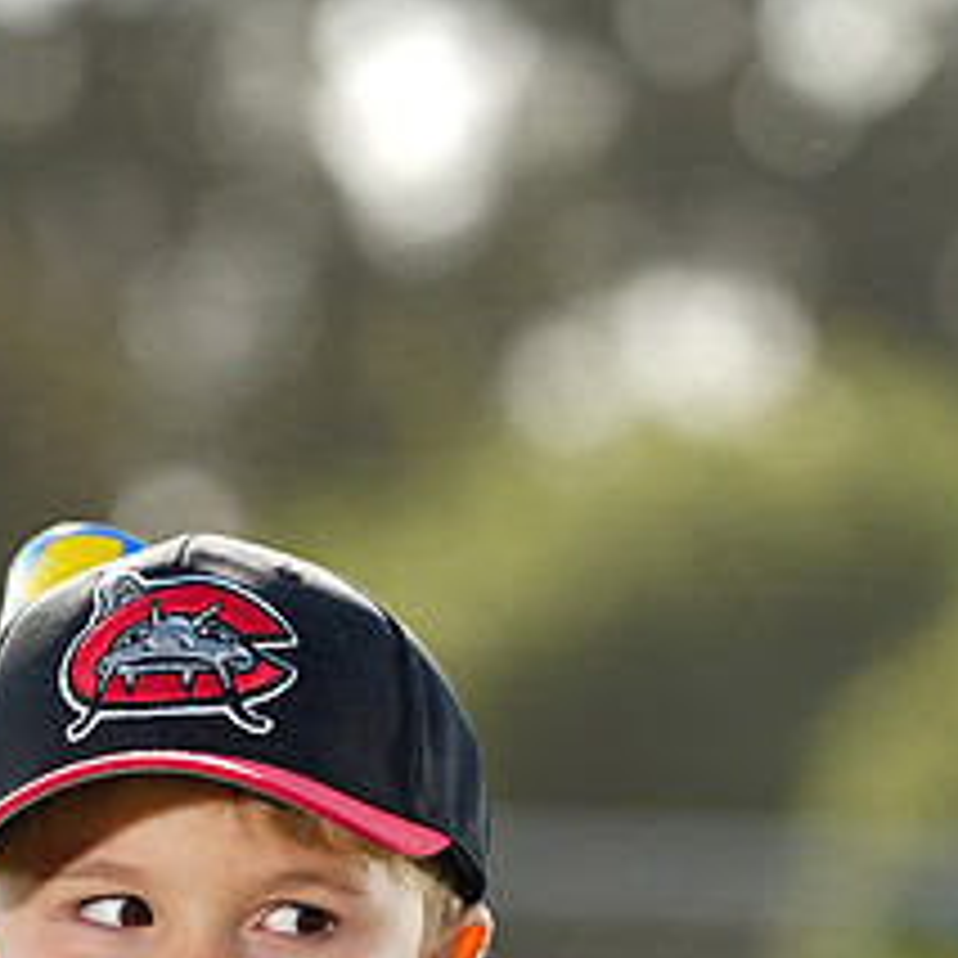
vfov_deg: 4.0
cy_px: 1259
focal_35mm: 438
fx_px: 13714
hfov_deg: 4.0
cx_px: 232
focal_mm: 189
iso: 64
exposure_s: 1/250
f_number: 4.5
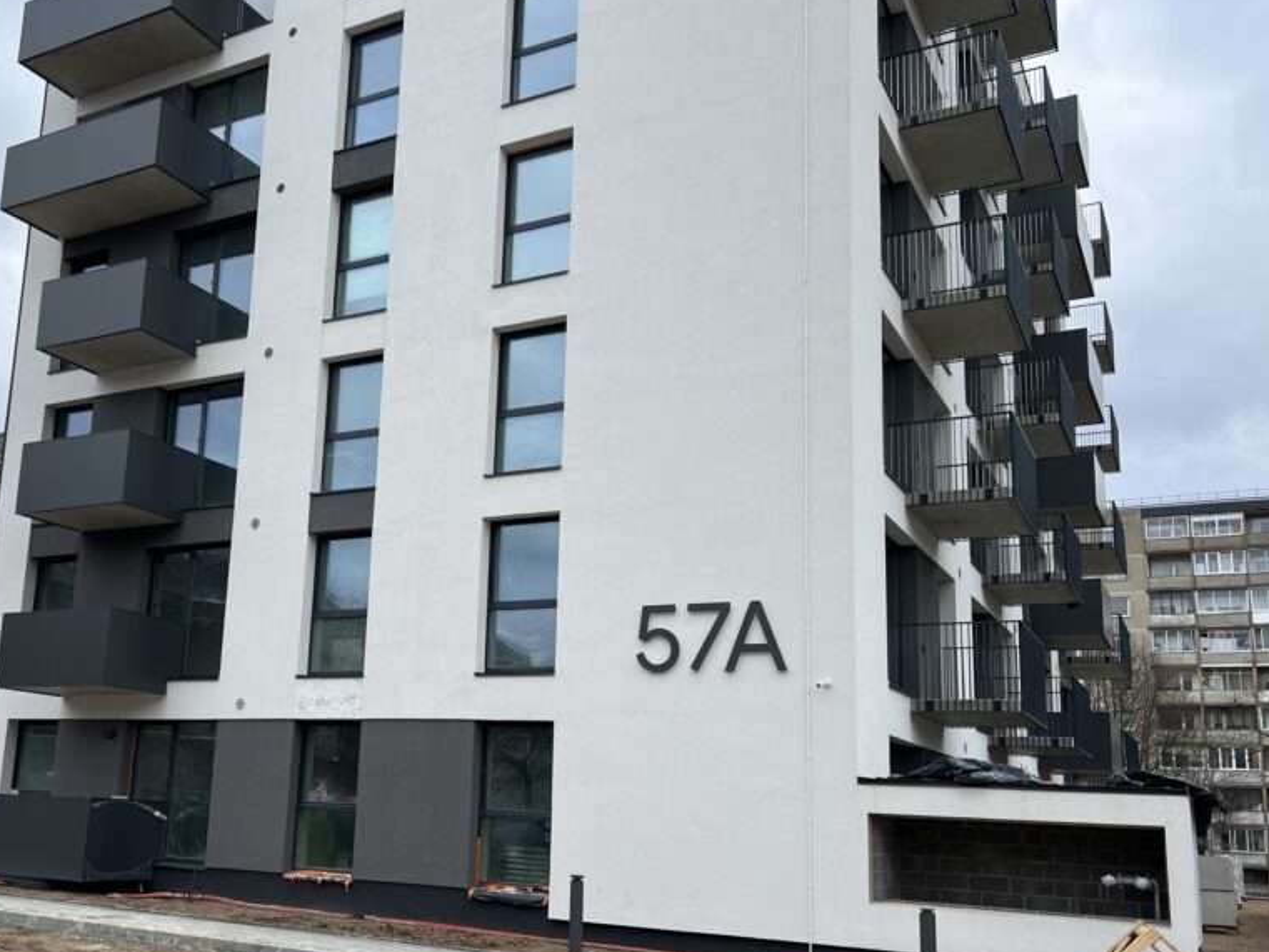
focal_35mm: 35
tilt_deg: +11.5
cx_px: 460
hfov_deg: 52.0
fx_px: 1283
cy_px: 550
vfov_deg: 40.6
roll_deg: -2.7
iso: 50
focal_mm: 5.7
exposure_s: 1/1698
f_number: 1.5
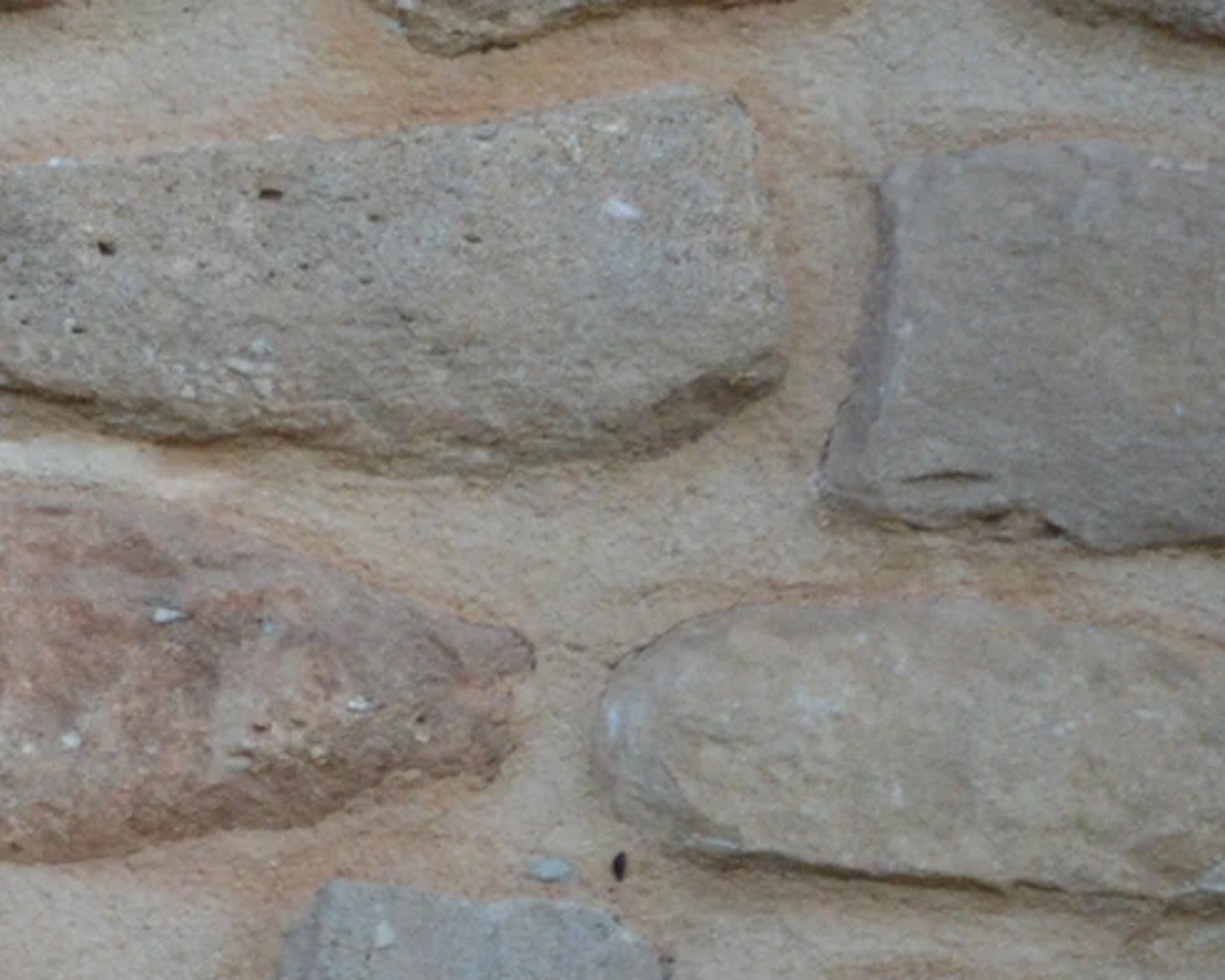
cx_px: -1138
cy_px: 147
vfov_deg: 1.3
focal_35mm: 1202
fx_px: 43596
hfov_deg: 1.6
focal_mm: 300
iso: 2200
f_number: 5.6
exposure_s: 1/320
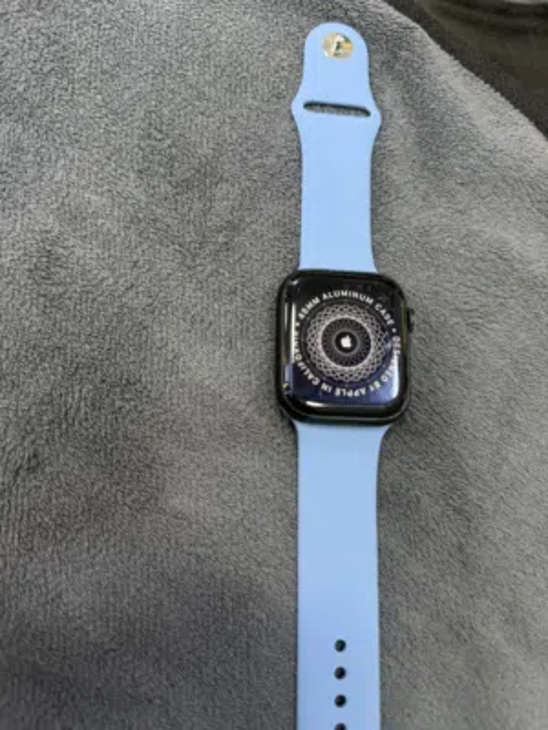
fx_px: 507
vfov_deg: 71.6
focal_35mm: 24
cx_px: 274
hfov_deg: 56.8
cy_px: 365
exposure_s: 1/100
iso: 100
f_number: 1.78
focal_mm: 6.76
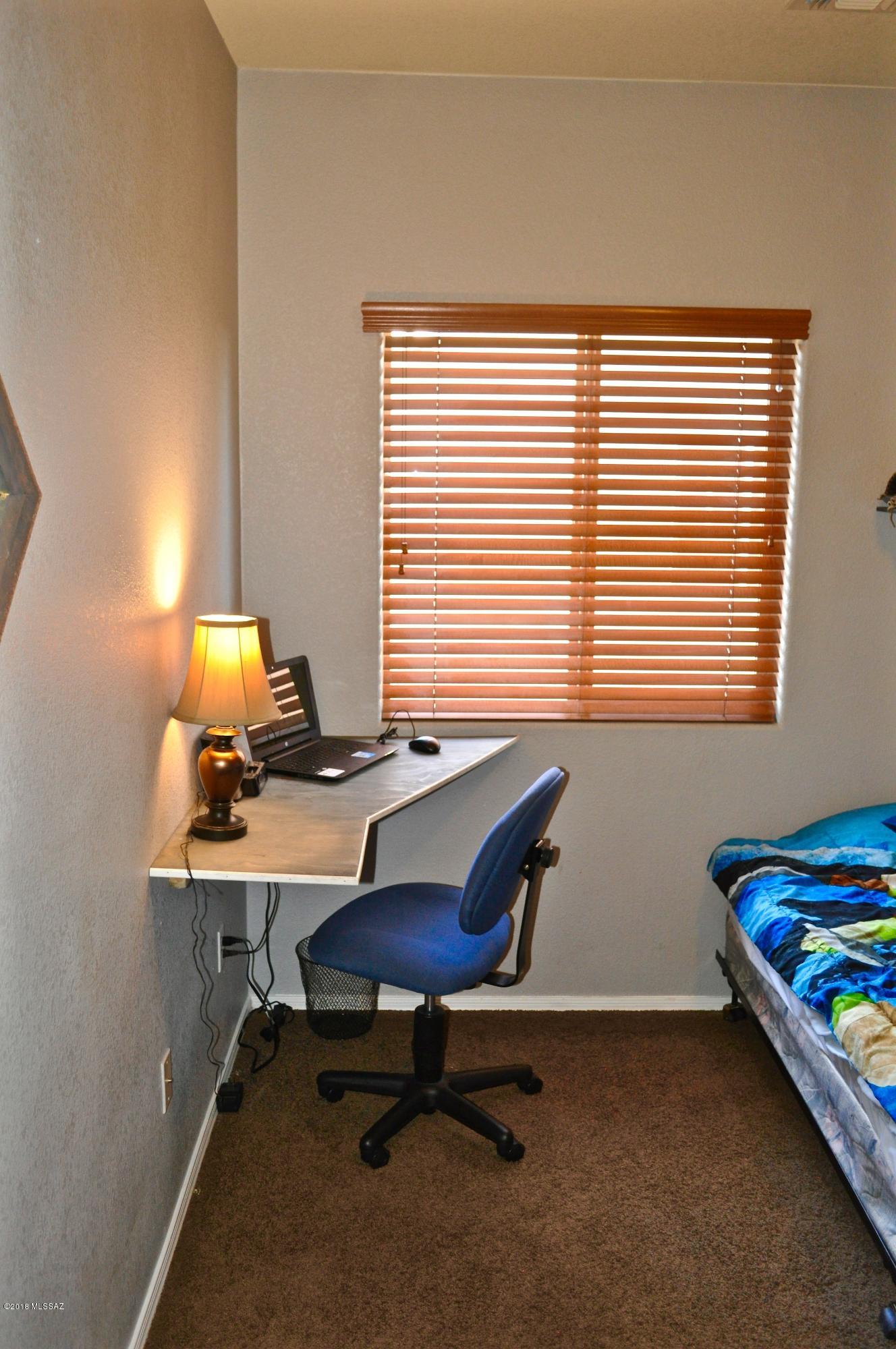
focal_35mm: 33
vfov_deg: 57.3
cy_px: 674
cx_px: 448
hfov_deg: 39.9
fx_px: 1235
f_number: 3.8
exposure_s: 1/60
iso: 800
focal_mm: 22
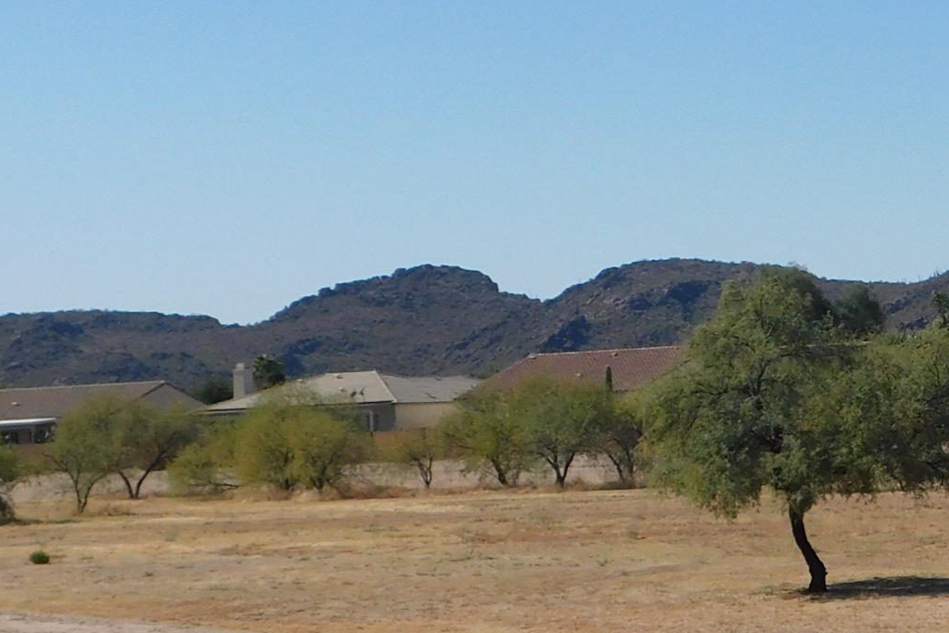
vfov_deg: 11.2
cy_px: 236
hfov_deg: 16.3
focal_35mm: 122
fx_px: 3216
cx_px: 1047
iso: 125
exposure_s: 1/500
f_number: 7.2
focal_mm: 7.1
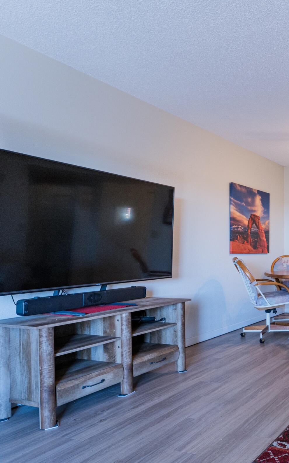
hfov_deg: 34.2
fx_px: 340
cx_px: 367
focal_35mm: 27
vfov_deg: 68.3
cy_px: 247
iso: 640
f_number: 8
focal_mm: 14
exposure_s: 1/40
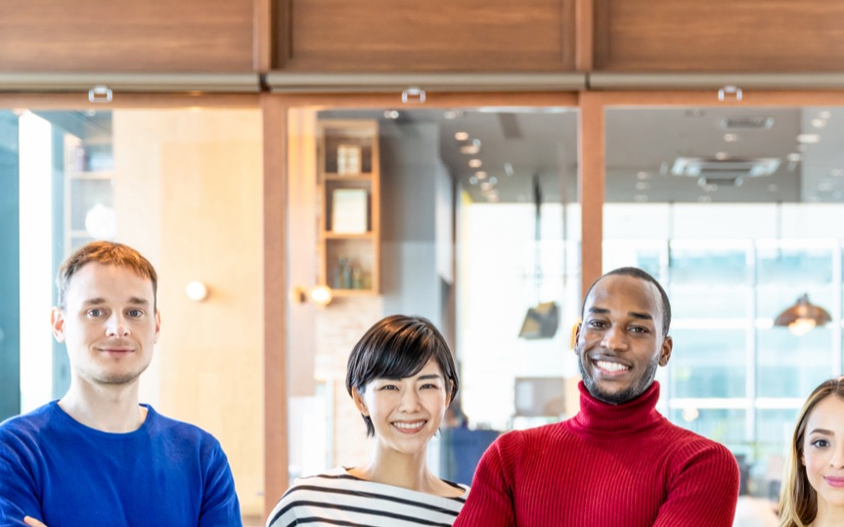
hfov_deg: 23.8
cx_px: 597
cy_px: 455
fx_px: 1985
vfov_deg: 15.0
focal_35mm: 86
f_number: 2.8
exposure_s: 1/160
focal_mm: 45.7
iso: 400
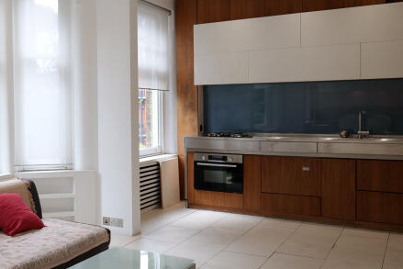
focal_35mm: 42
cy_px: 116
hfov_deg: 43.4
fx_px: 470
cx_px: 60
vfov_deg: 31.9
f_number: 4.5
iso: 250
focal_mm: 18
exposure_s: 1/60
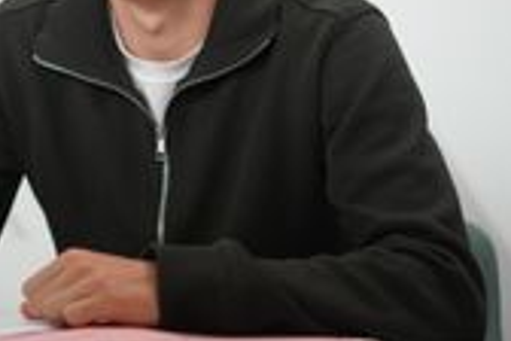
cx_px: 116
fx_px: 1689
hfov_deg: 17.1
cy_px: 26
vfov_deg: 11.4
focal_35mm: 119
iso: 640
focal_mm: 50
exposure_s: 1/640
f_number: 1.8
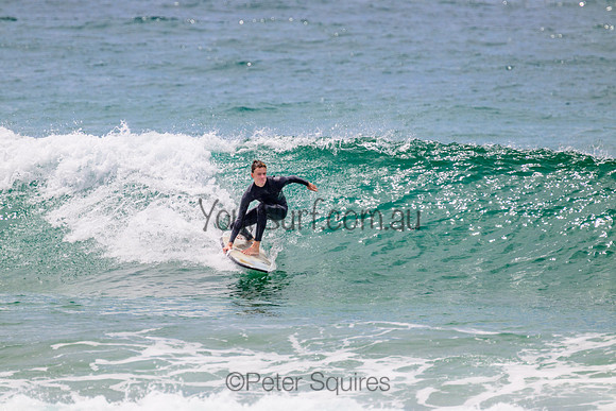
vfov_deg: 1.7
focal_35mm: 800
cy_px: 206
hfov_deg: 2.6
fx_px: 13691
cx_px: 308
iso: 720
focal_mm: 800
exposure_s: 1/2000
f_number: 11
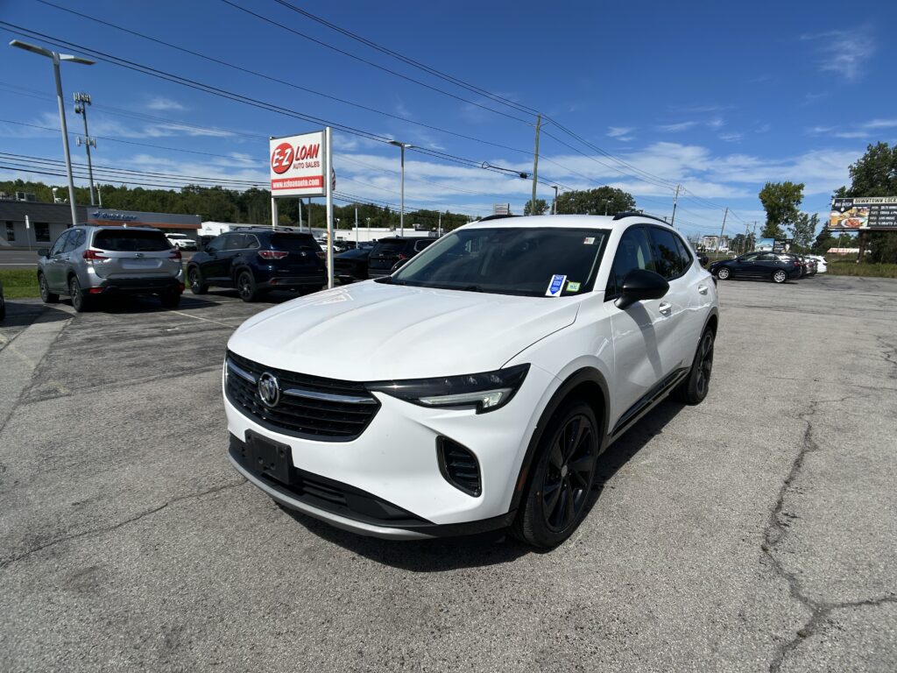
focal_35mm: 26
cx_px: 448
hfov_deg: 67.3
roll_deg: -1.6
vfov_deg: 53.1
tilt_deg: -10.8
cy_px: 336
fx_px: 674
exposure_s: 1/8000
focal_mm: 5.7
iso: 50
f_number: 1.5
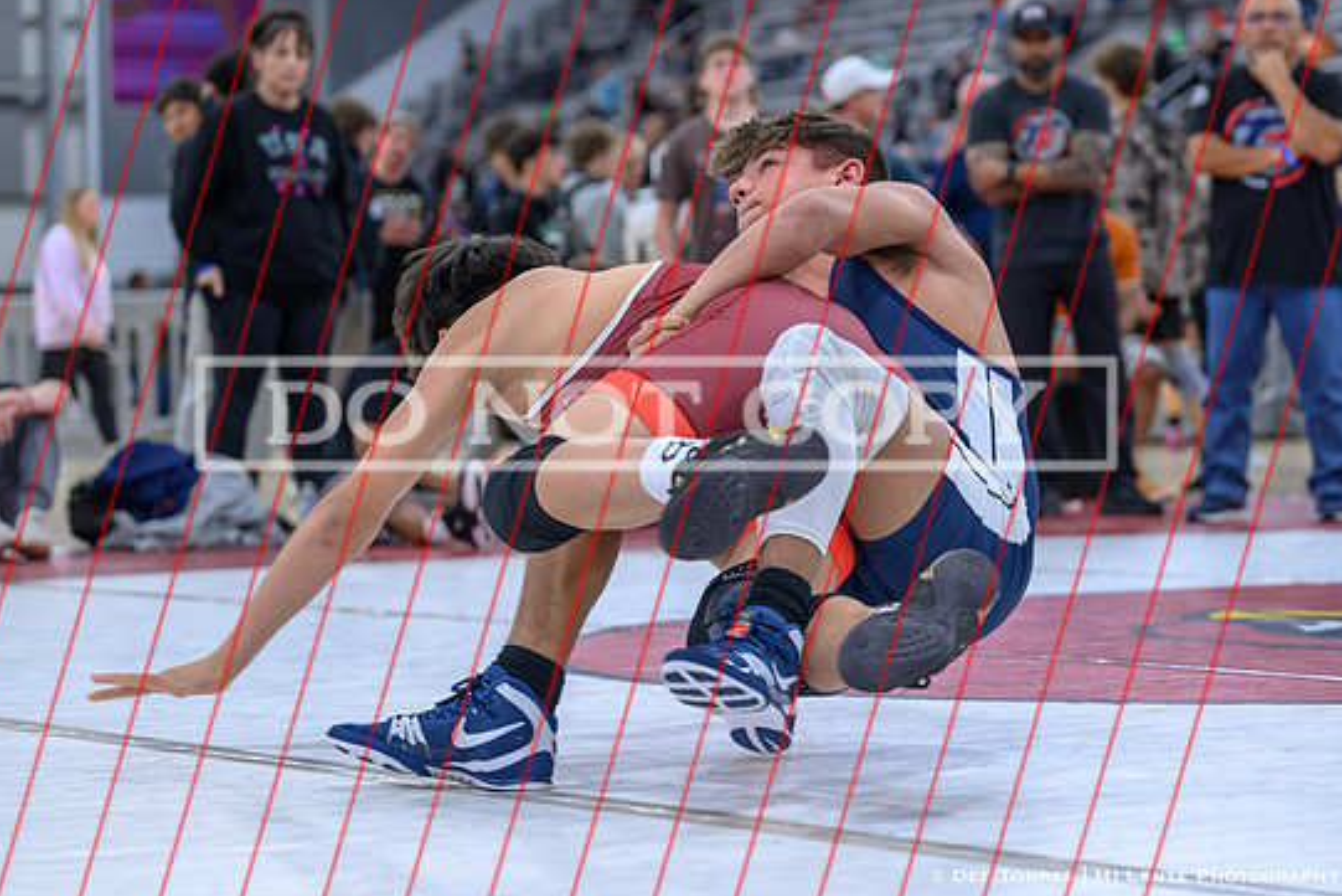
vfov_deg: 12.0
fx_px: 4251
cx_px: 712
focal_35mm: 114
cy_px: 341
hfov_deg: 17.9
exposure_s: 1/640
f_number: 2.8
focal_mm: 70
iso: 1250
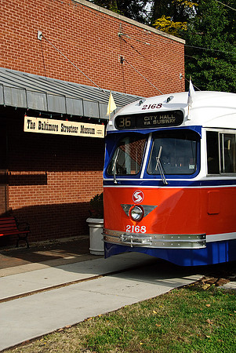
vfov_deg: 37.8
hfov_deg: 25.8
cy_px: 176
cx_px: 118
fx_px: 515
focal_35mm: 52
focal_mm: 35
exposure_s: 1/400
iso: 400
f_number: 6.3
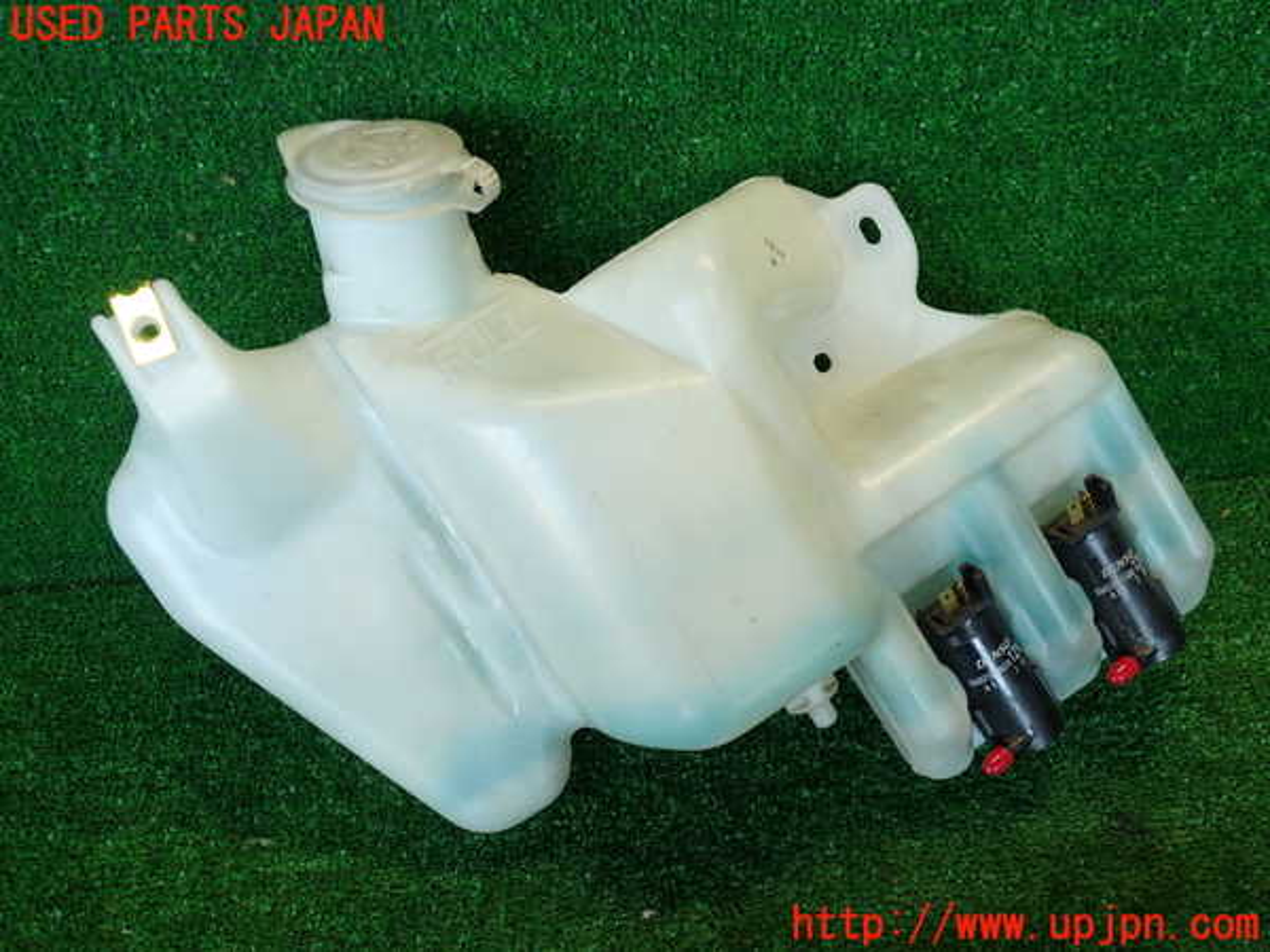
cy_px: 476
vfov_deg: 44.2
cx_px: 635
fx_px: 1174
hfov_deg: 56.8
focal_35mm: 32
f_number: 2.4
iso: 160
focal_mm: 5.79
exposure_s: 1/60
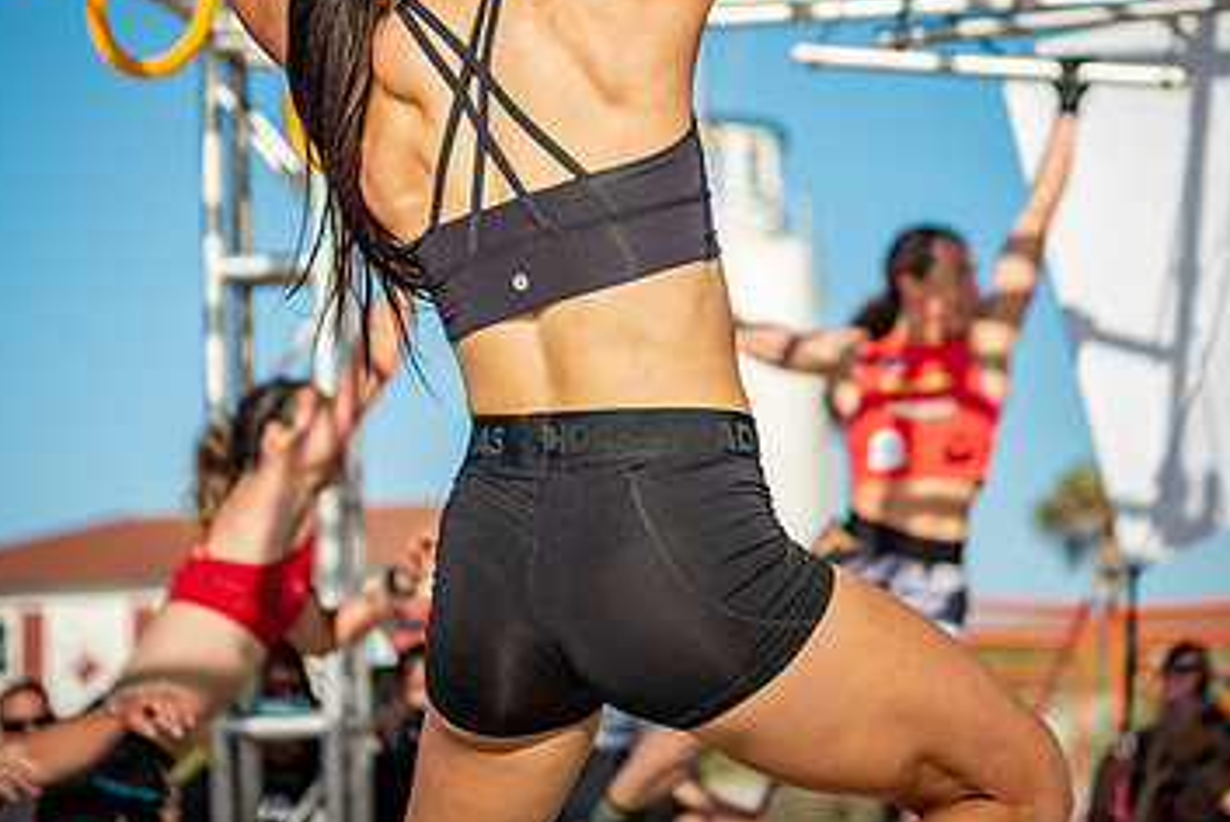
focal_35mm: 115
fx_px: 3932
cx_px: 707
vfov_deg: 11.9
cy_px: 179
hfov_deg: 17.8
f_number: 2.8
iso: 360
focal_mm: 70
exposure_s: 1/4000
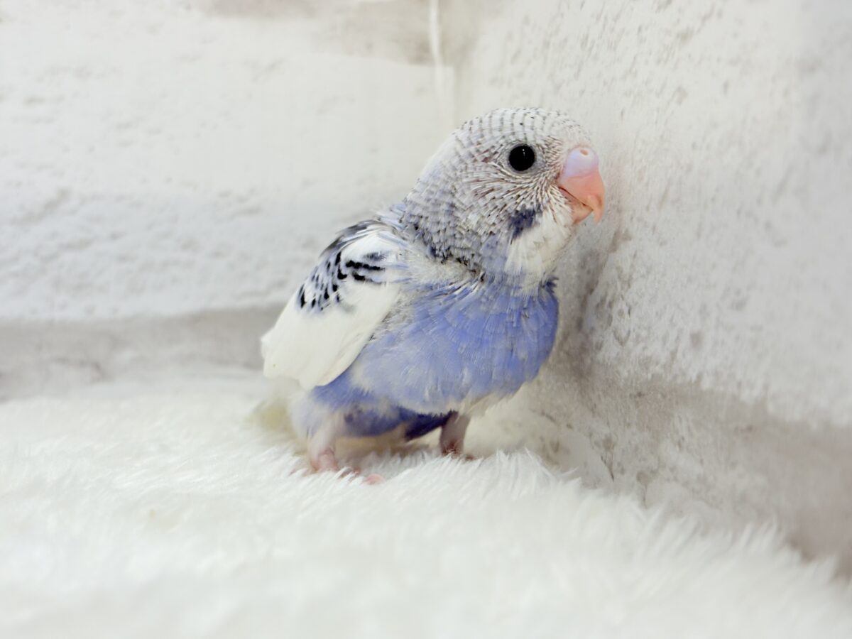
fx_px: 1280
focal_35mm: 52
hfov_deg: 36.8
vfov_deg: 28.0
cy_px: 320
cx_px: 426
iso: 80
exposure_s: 1/100
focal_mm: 5.96
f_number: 1.6
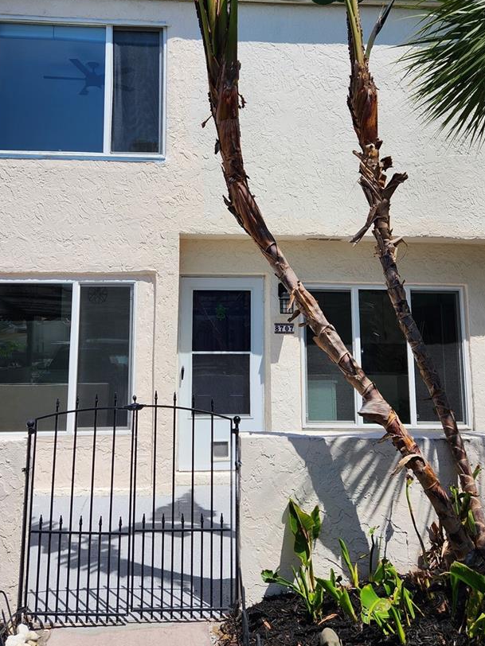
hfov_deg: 41.7
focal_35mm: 34
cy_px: 238
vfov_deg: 53.3
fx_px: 635
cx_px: 218
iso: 20
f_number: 1.8
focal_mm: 5.4
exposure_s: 1/2600
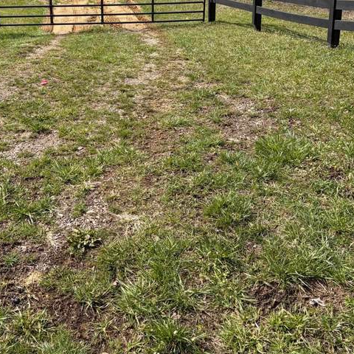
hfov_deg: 36.2
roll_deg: +3.5
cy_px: 83
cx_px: 103
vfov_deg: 35.8
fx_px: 532
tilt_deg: -18.1
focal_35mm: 46
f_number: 1.6
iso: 50
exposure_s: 1/2865
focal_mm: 5.96
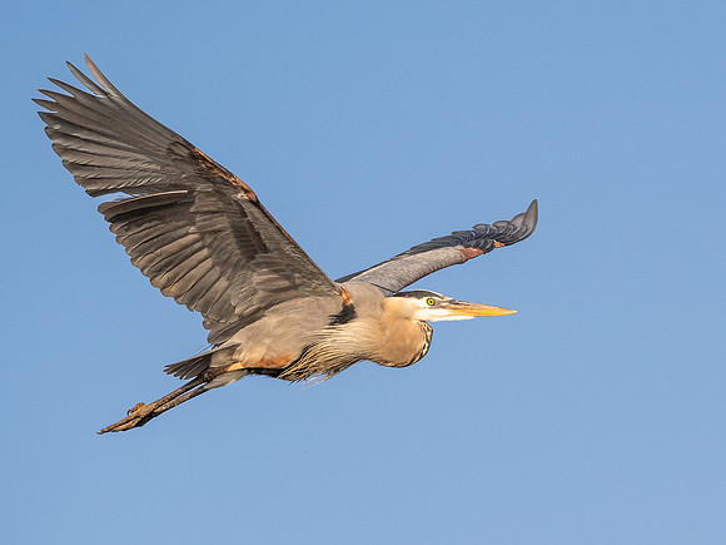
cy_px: 415
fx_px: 13447
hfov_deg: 3.1
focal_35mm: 641
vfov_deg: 2.3
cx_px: 526
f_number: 4.5
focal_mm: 210
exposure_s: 1/2500
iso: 200
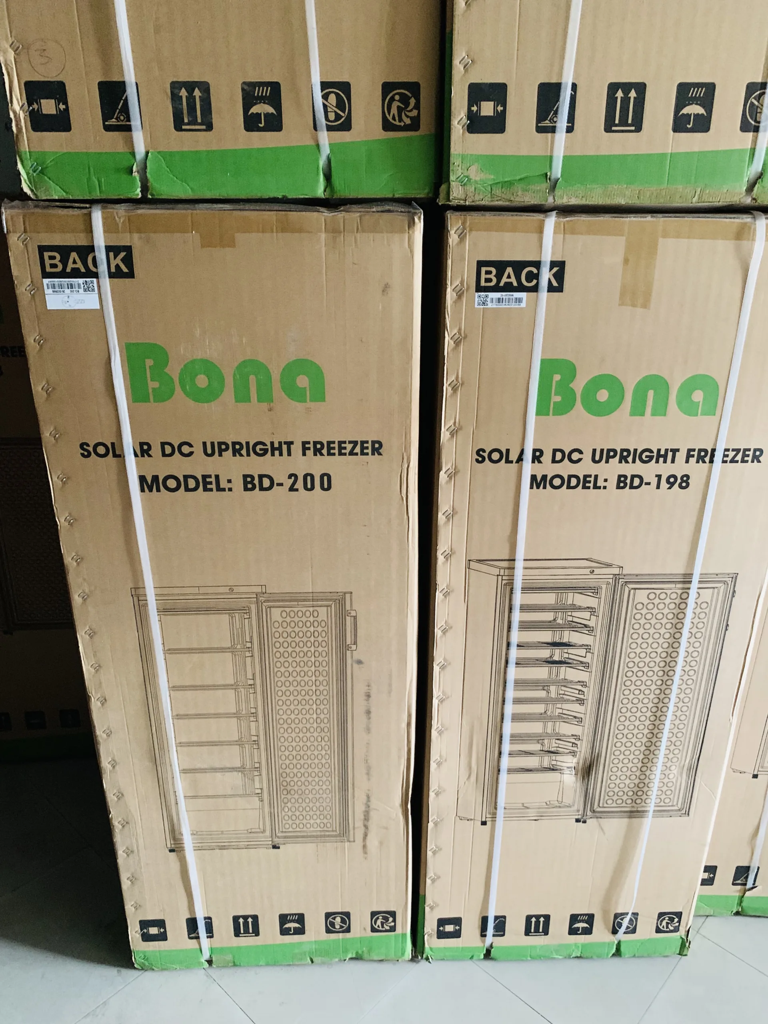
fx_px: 769
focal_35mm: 26
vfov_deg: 67.3
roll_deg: -2.2
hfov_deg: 53.1
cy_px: 512
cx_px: 384
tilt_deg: -21.6
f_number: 1.8
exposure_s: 1/30
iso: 500
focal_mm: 4.25
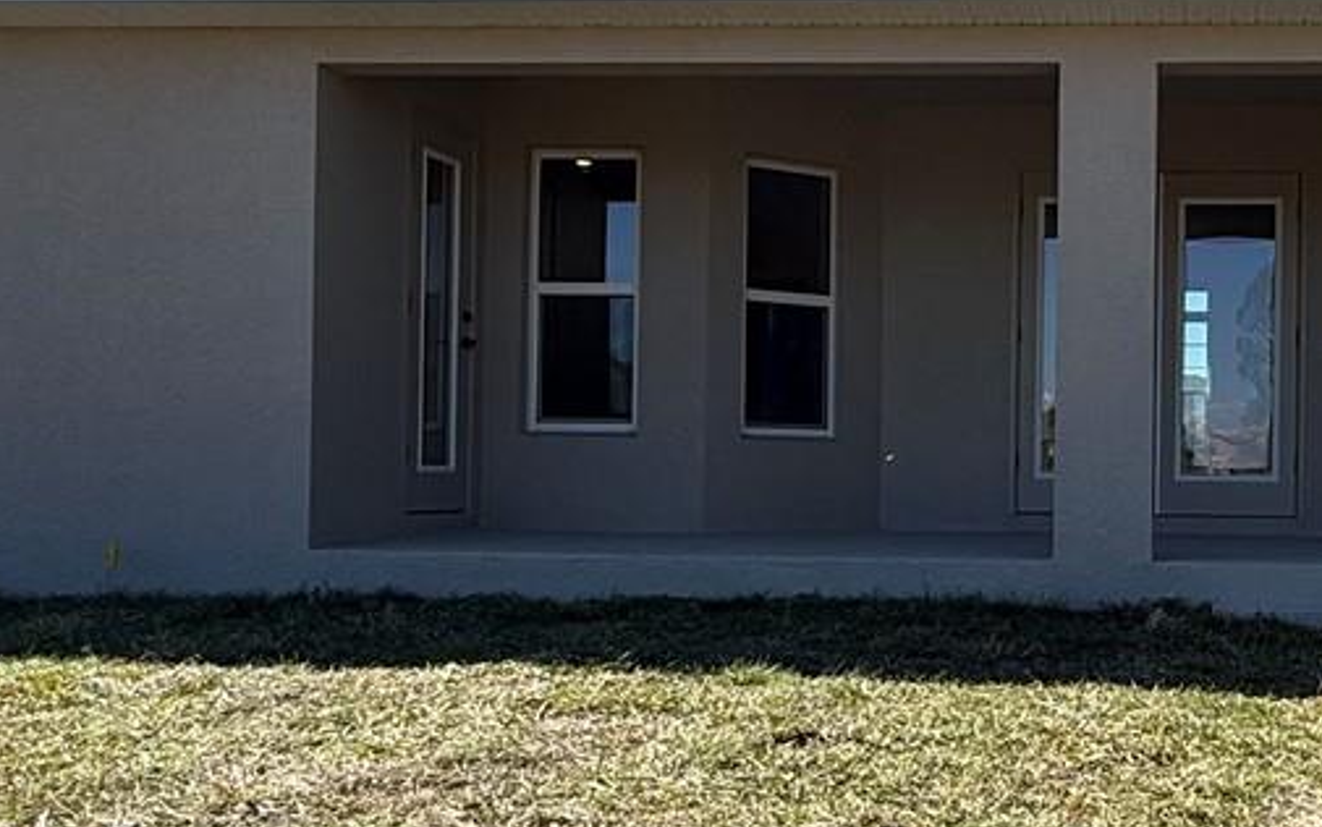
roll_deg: -0.6
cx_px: 1107
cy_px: 466
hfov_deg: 40.4
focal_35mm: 47
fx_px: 1694
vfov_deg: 27.4
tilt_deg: +0.1
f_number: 2.2
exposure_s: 1/1189
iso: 50
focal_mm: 2.22
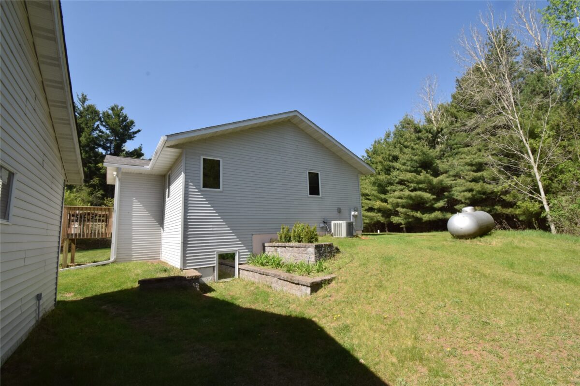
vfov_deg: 77.3
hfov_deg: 100.4
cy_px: 193
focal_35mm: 15
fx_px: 242
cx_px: 290
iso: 320
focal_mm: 10
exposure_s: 1/200
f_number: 18
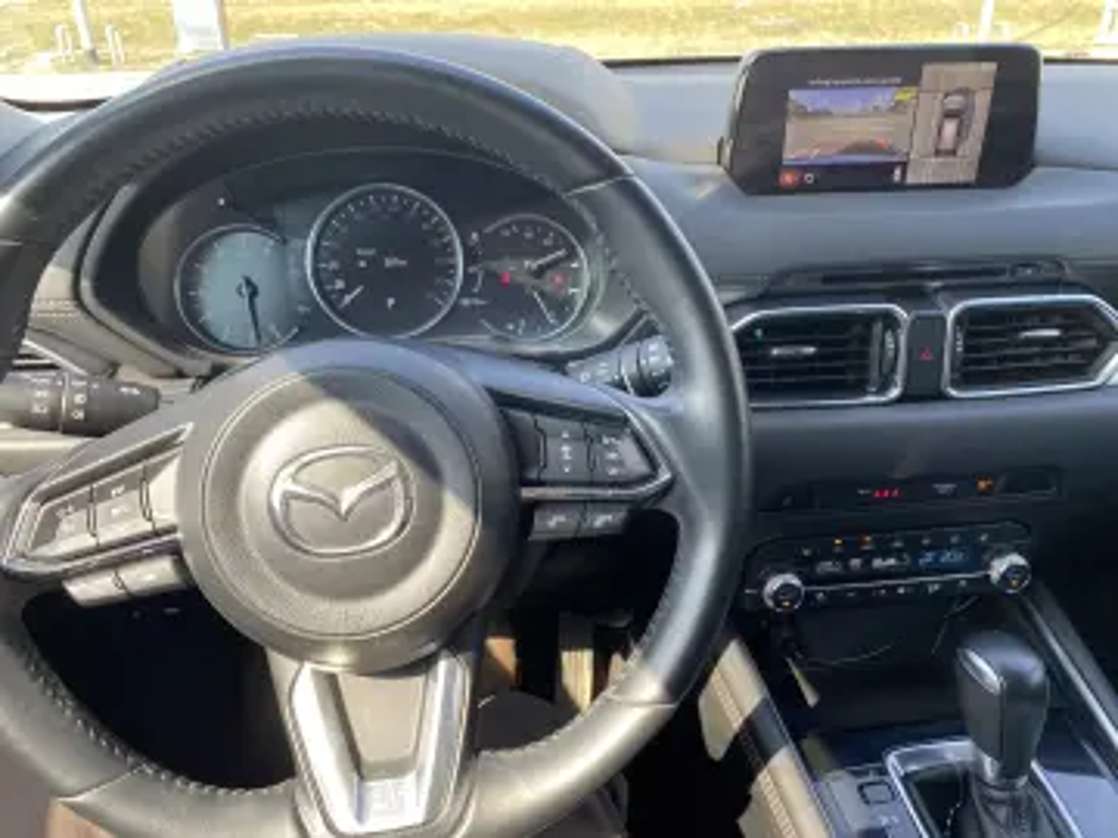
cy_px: 419
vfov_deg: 53.1
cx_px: 559
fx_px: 840
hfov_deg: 67.3
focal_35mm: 26
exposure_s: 1/131
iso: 32
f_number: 1.8
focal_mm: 4.25
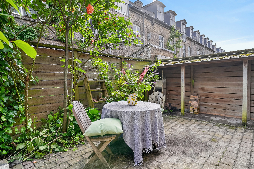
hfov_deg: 84.0
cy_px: 84
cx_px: 127
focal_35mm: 20
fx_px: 141
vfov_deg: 61.9
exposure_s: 1/640
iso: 400
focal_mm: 20
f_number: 8
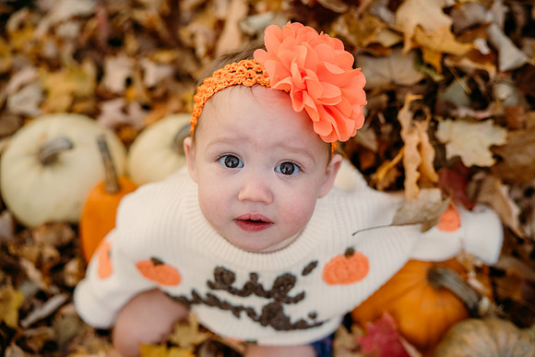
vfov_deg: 35.4
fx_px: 559
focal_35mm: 38
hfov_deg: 51.1
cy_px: 171
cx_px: 287
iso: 250
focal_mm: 35
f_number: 2.5
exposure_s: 1/500
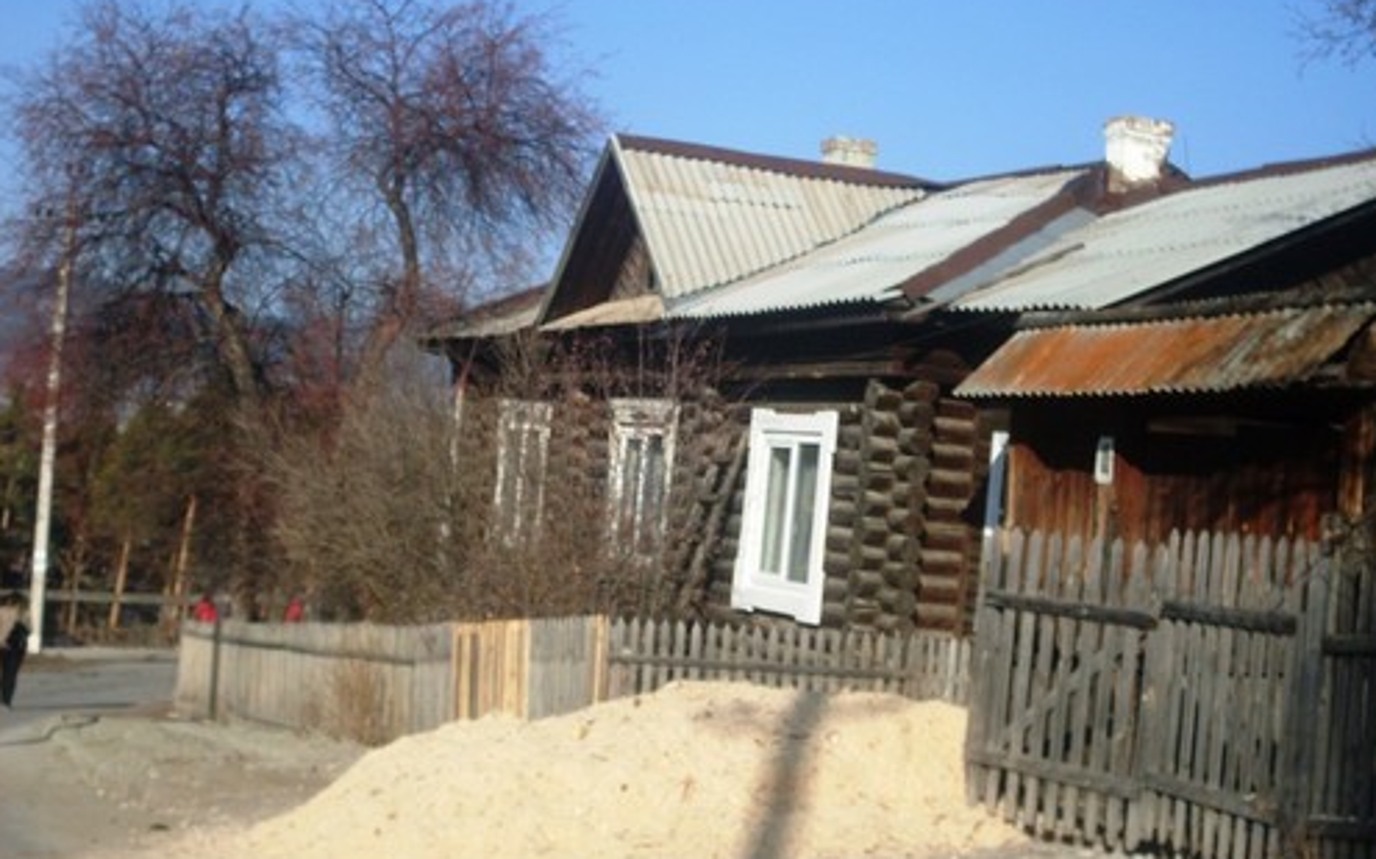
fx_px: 2849
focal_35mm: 76
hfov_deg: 27.2
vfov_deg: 17.1
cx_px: 689
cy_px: 482
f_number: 3.7
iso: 80
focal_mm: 11.7
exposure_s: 1/1000
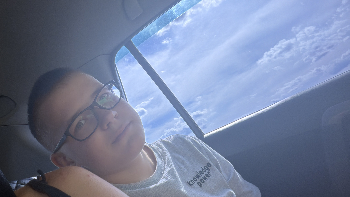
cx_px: 137
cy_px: 89
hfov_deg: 62.0
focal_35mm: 31
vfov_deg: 37.7
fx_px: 288
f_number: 1.9
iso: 32
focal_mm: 2.71
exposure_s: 1/179
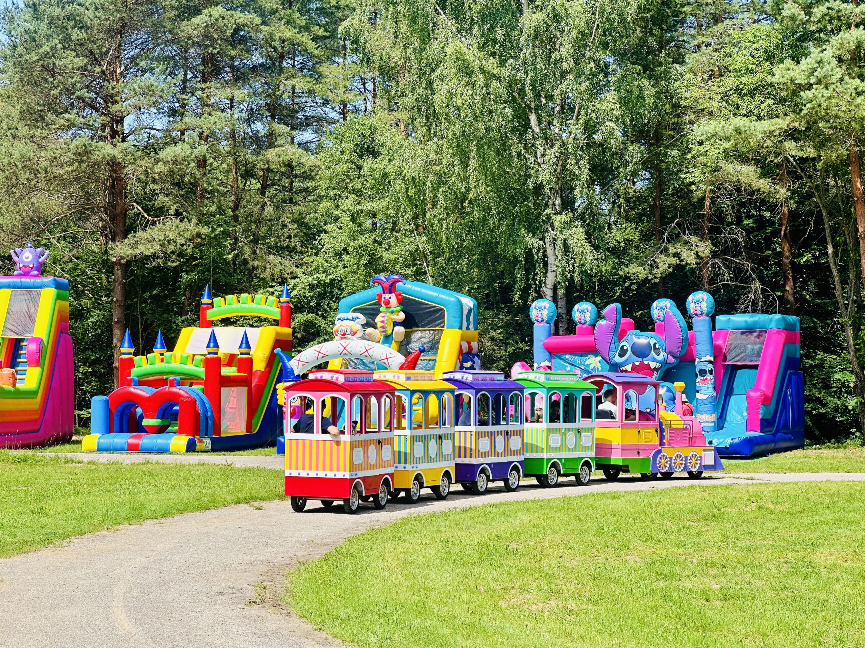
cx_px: 432
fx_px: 1924
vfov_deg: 19.1
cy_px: 324
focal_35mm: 77
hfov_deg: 25.3
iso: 32
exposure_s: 1/511
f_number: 2.8
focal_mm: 9
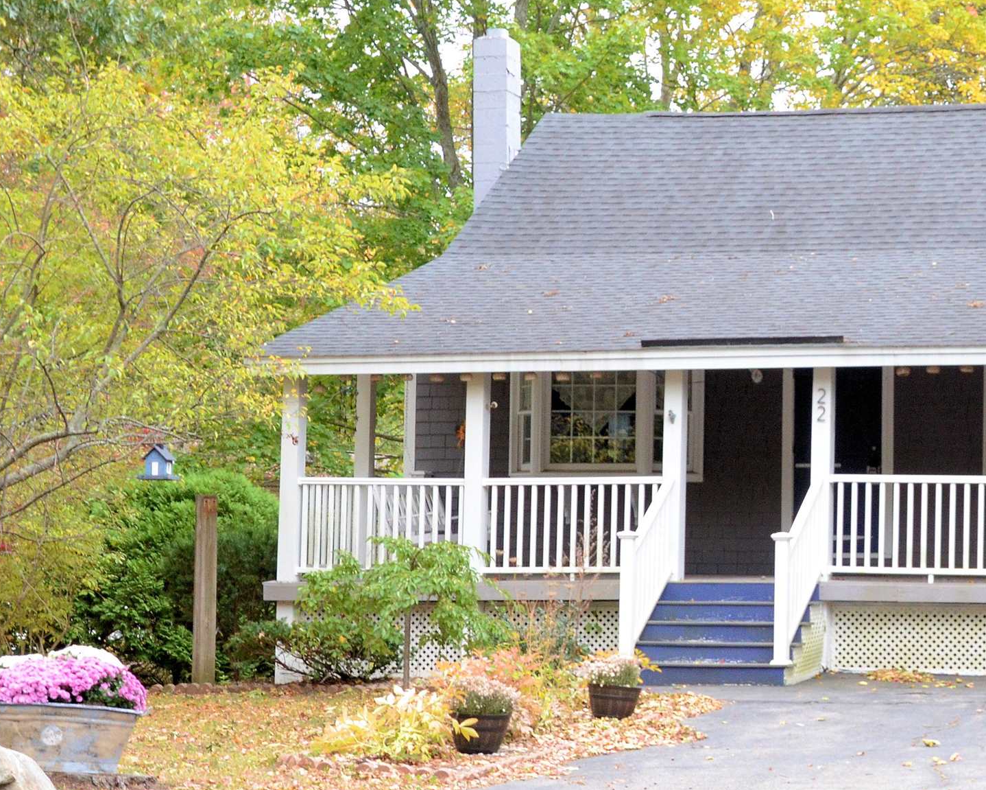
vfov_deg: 17.1
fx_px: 2627
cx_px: 1021
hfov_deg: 20.5
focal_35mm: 90
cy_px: 463
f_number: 8
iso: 1250
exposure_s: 1/125
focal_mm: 30
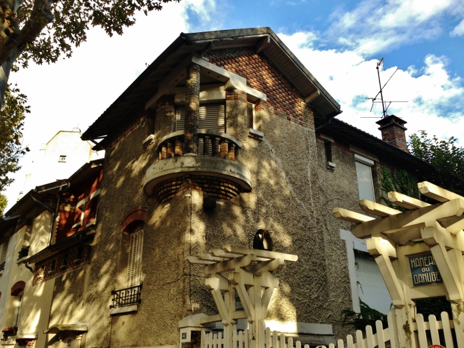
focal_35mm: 34
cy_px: 174
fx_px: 456
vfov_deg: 41.8
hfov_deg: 54.0
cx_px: 226
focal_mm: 4.13
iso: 50
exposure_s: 1/330
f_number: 2.4
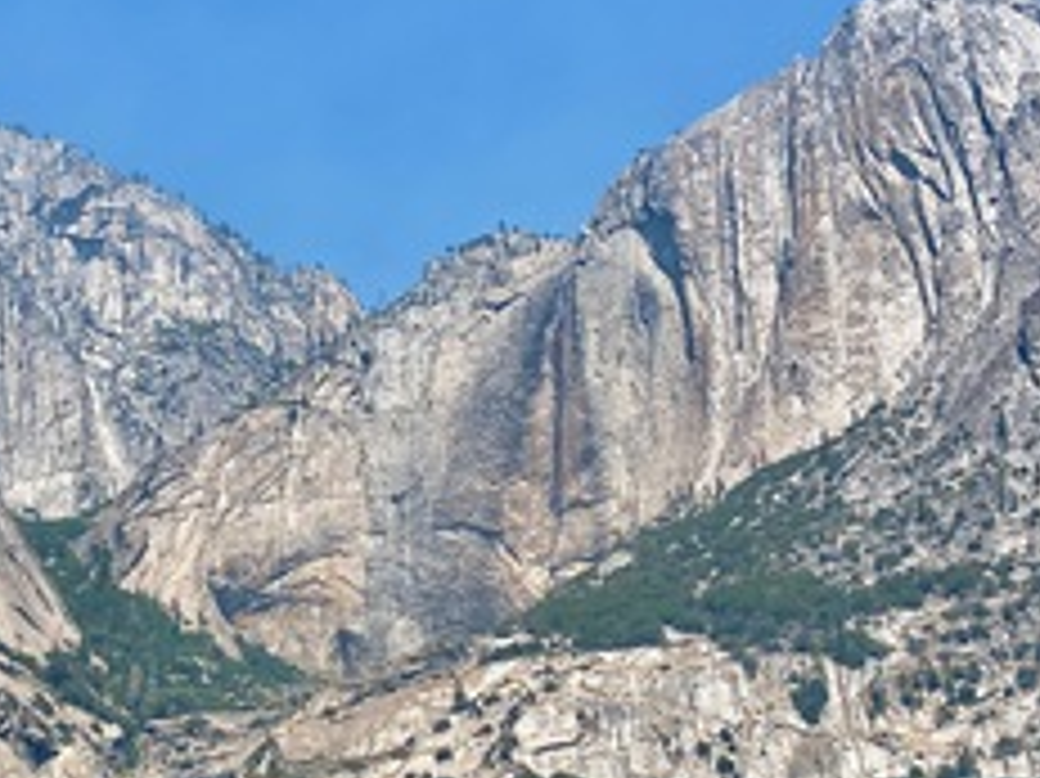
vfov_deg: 23.3
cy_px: 427
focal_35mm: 63
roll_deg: -0.3
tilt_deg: +23.4
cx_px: 333
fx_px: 1892
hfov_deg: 30.5
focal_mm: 4.25
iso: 32
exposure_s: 1/2625
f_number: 1.8
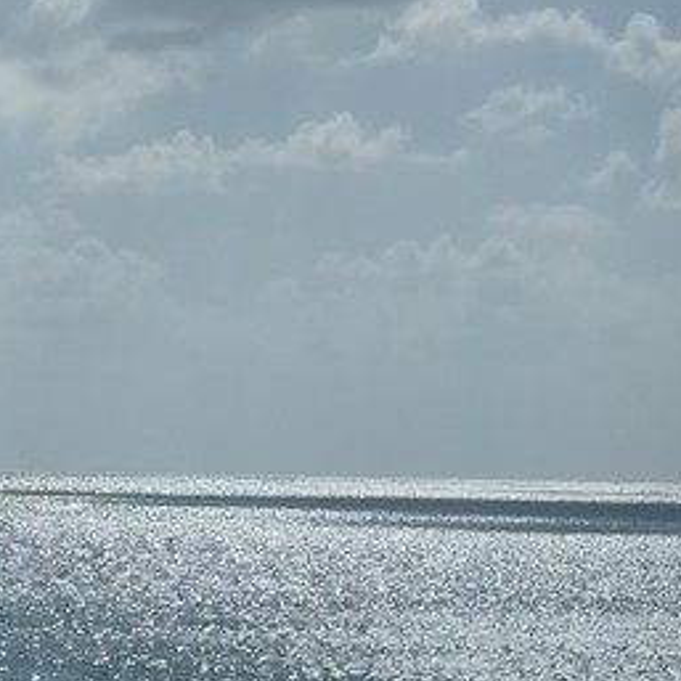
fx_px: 3606
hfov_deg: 10.8
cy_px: -143
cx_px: 143
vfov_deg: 10.6
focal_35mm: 162
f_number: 1.7
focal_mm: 6.07
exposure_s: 1/301
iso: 50
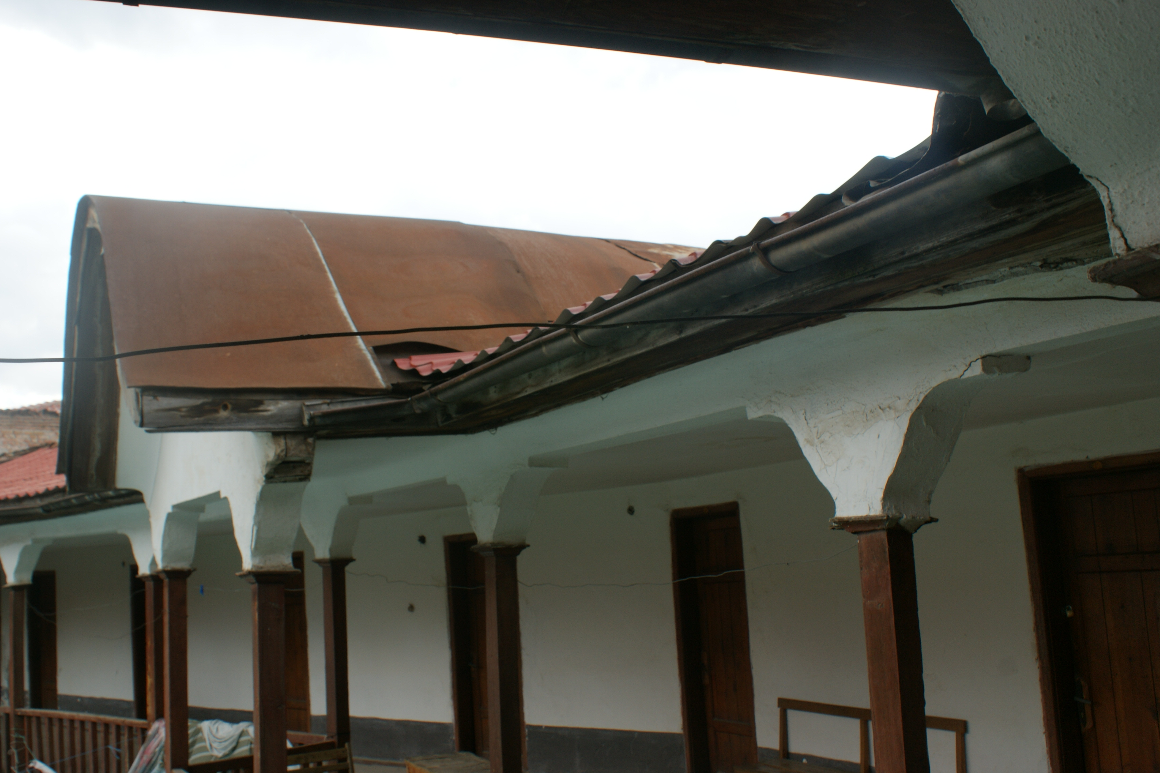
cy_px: 386
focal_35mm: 33
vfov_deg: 40.0
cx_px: 580
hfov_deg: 57.2
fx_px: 1063
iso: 100
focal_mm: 22
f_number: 9
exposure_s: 1/60
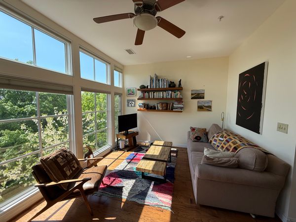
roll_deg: -0.4
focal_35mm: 14
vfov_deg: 85.7
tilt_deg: -3.8
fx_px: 120
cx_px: 148
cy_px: 111
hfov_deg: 102.1
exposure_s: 1/498
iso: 64
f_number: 2.2
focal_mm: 2.22
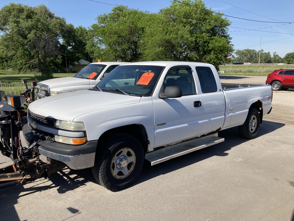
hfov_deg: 63.4
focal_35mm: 28
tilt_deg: -9.1
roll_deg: -1.1
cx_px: 147
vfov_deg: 49.7
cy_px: 110
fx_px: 238
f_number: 1.8
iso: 20
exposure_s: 1/1799
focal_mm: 3.99
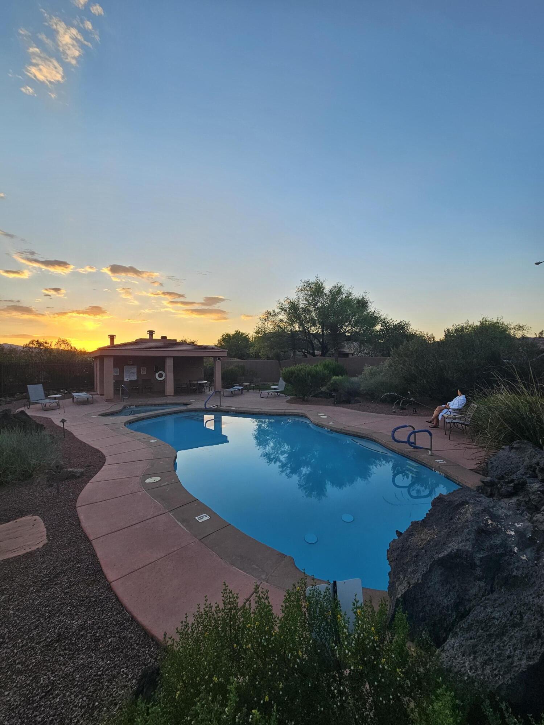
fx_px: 272
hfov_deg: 89.9
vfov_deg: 106.2
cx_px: 272
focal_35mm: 13
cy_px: 362
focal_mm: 2.2
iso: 50
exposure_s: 1/221
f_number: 2.2
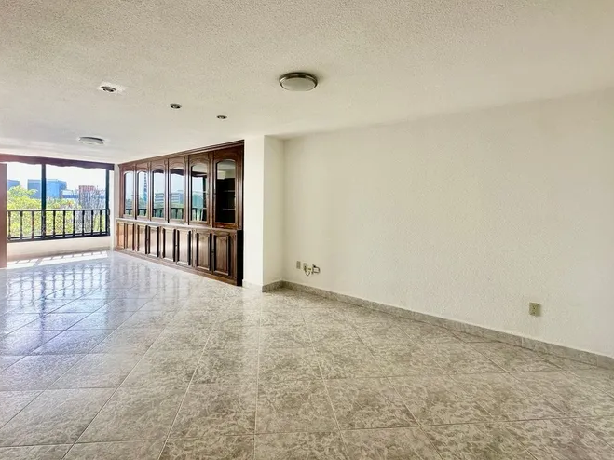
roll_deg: -0.4
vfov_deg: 74.5
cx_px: 290
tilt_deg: -0.6
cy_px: 204
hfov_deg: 90.9
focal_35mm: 17
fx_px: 301
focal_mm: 2.22
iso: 100
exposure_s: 1/99
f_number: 2.2
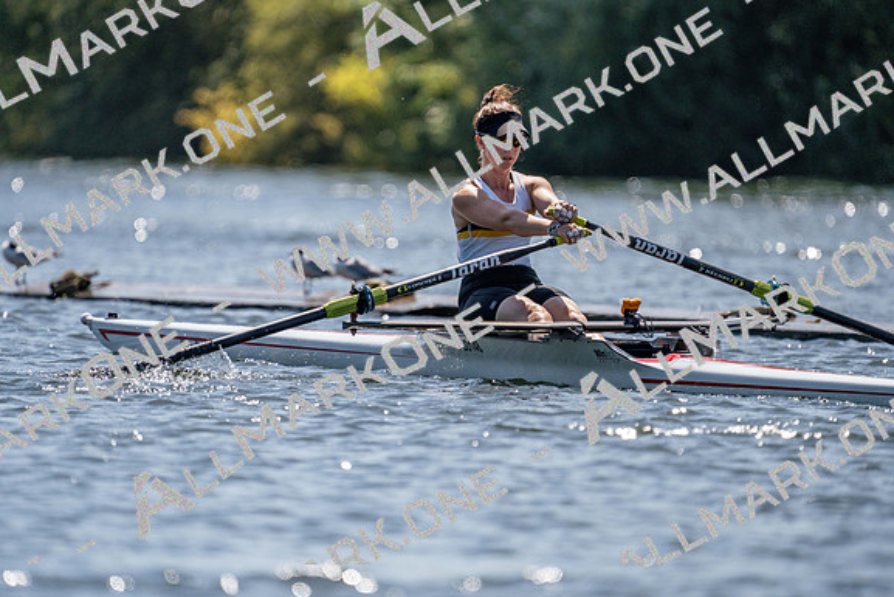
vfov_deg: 2.3
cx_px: 448
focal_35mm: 603
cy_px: 298
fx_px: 14977
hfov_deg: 3.4
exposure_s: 1/2000
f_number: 6.3
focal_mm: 600
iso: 250
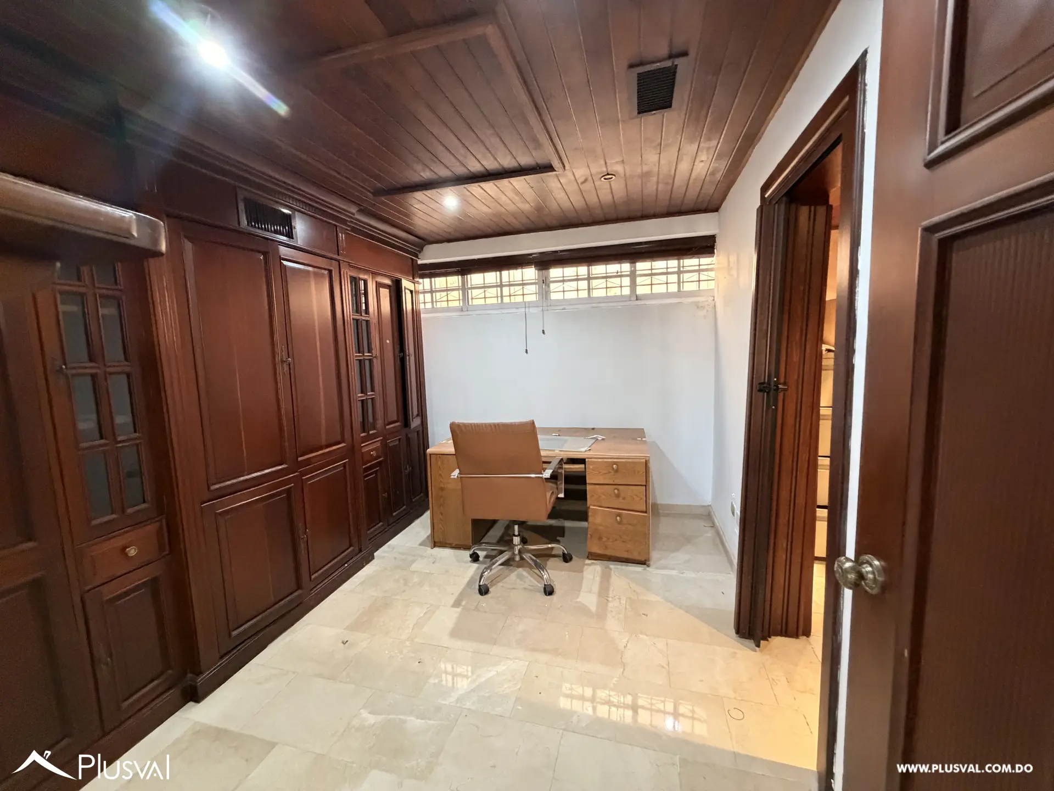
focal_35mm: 14
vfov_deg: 85.7
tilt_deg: -4.2
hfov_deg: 102.1
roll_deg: +2.6
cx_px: 527
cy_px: 396
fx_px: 426
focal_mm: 2.22
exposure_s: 1/60
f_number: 2.2
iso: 800
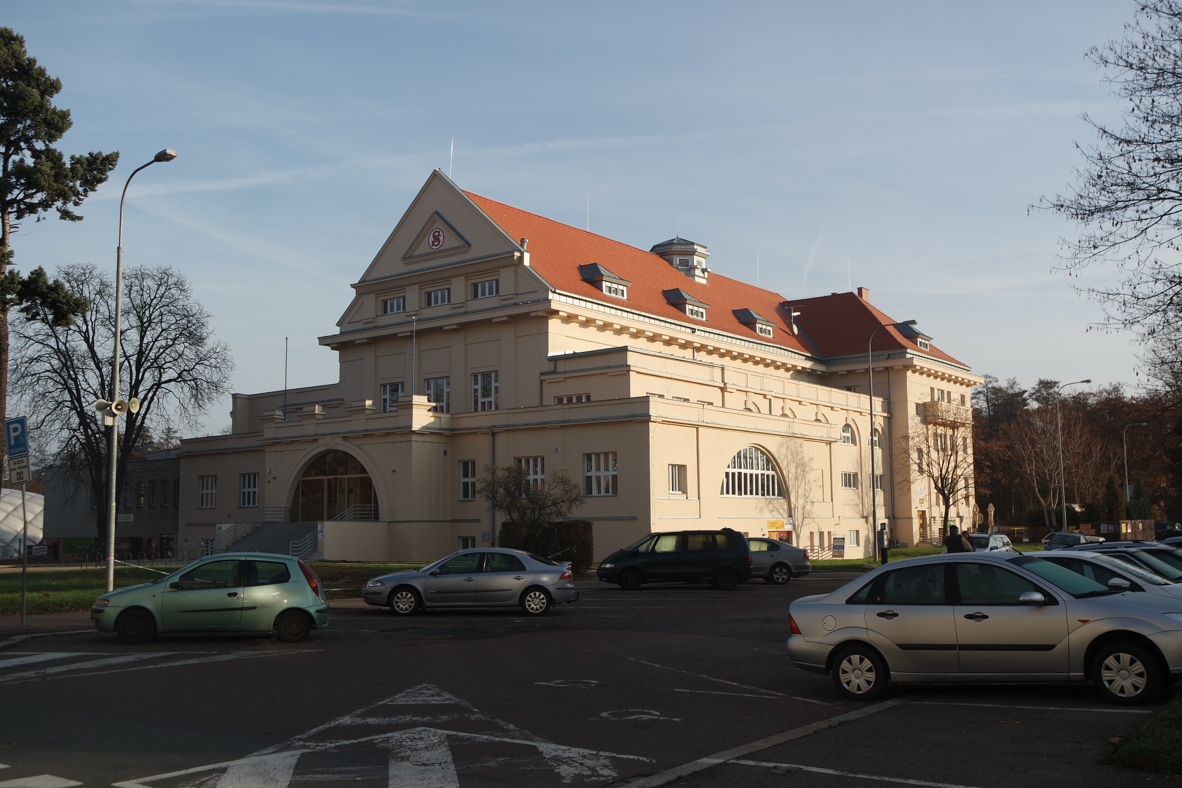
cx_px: 591
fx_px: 1083
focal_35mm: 33
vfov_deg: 40.0
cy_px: 394
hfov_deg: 57.2
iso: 100
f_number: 5.6
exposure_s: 1/320
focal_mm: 22
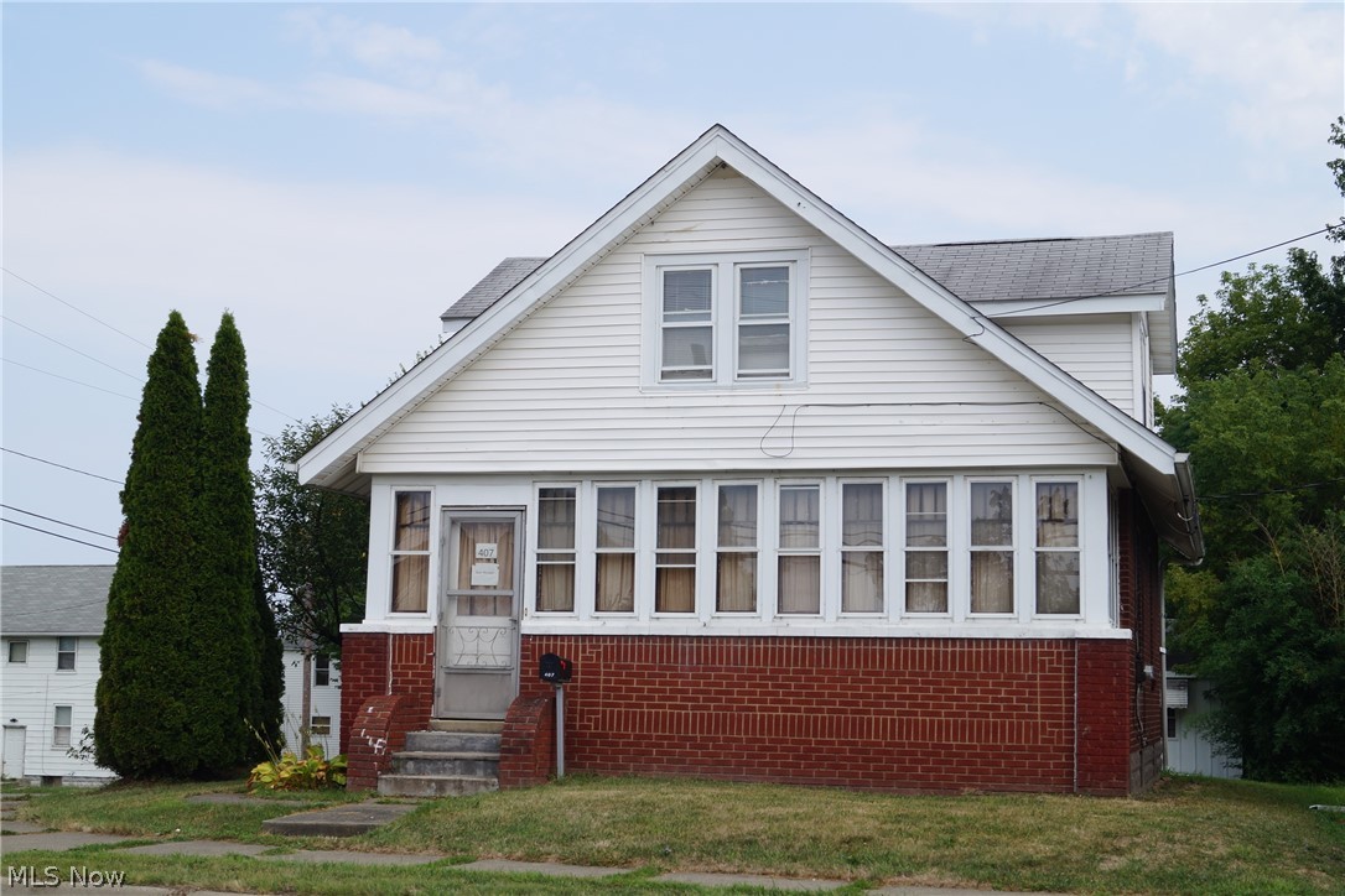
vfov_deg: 25.8
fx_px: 1961
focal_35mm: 52
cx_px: 672
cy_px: 448
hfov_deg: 37.9
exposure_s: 1/125
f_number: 11
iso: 100
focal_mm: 35
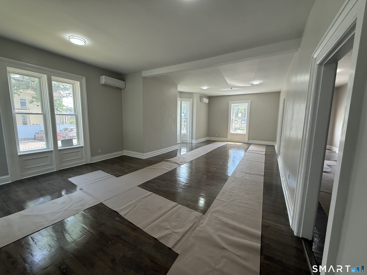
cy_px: 138
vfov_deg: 85.7
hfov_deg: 102.1
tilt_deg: -5.1
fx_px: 148
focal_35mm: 14
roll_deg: -0.7
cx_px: 184
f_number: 2.2
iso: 100
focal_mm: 2.22
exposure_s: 1/120
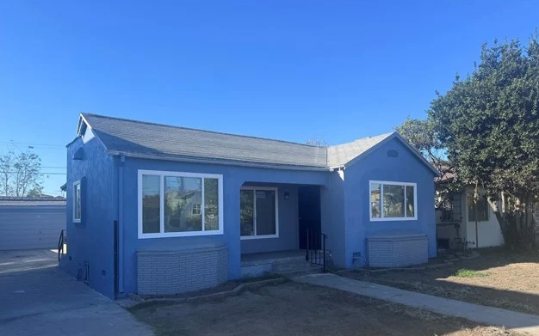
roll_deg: +0.7
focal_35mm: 26
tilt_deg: +1.8
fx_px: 382
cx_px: 269
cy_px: 201
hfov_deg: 70.4
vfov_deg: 47.3
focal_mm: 6.76
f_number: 1.78
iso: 80
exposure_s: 1/2252
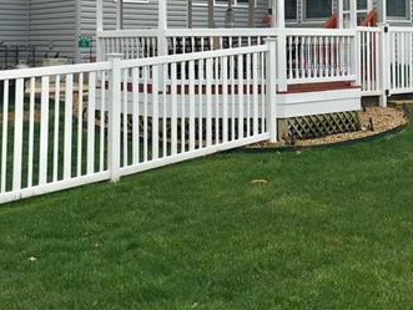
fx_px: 669
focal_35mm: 56
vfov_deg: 25.1
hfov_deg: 34.3
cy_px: 12
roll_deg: -0.3
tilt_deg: +3.3
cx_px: 223
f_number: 2.2
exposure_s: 1/641
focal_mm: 4.15
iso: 25
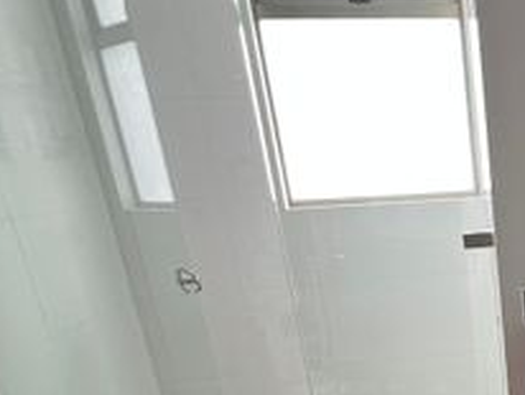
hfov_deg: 37.3
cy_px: 423
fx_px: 638
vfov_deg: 31.0
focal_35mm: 42
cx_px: 582
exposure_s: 1/99
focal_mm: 1.57
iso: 125
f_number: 1.8
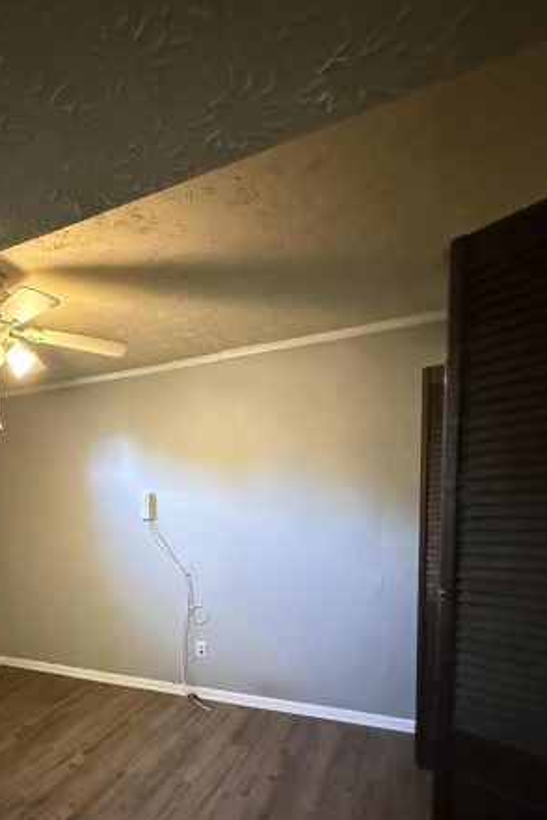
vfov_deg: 75.7
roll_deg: +2.6
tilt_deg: -6.6
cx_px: 147
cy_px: 557
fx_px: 501
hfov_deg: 54.9
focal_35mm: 22
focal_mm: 2.22
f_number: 2.2
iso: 1250
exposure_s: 1/60
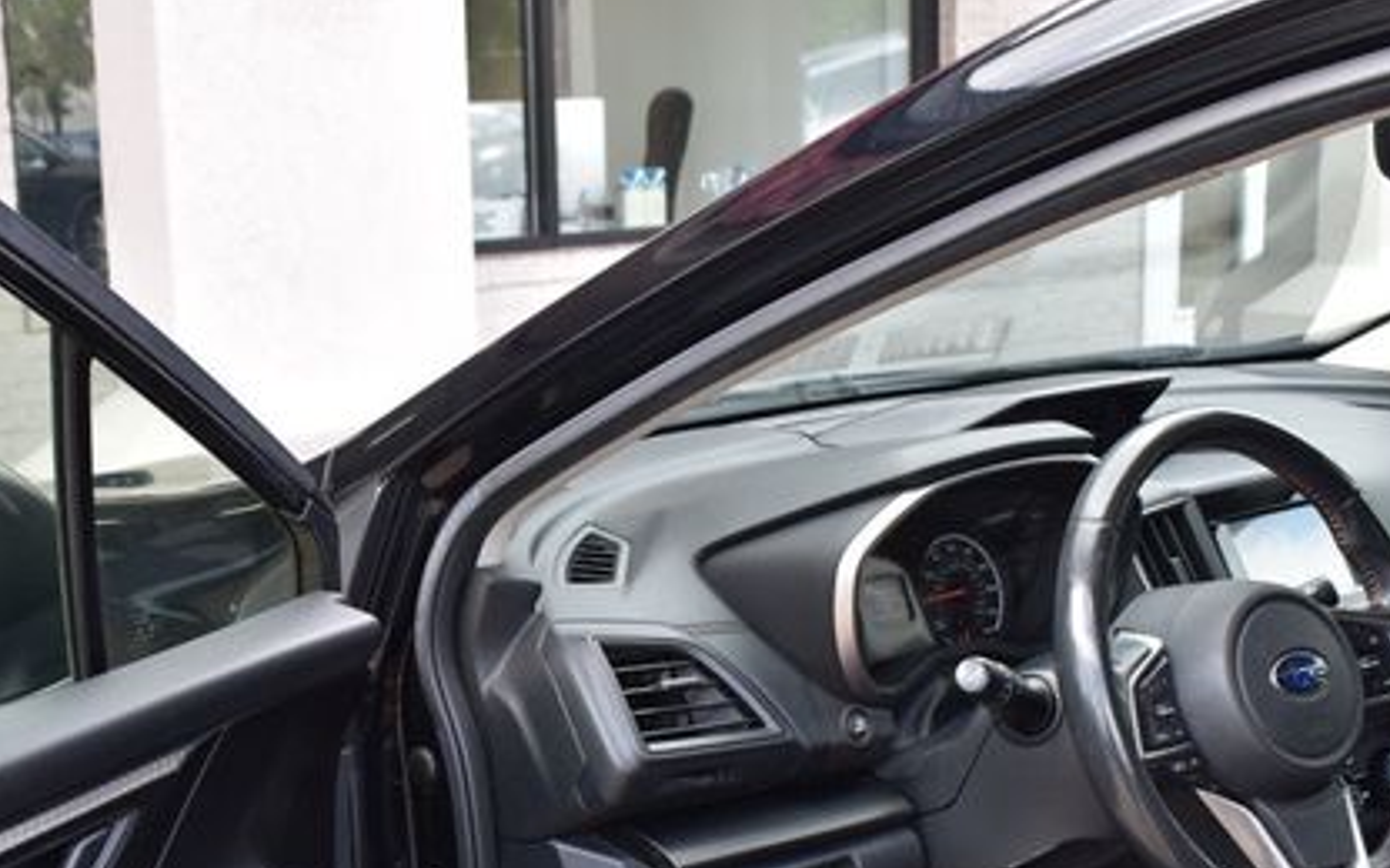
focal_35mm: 59
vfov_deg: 21.8
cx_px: 581
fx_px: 2227
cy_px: 691
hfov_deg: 34.6
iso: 400
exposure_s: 1/100
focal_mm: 25
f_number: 9
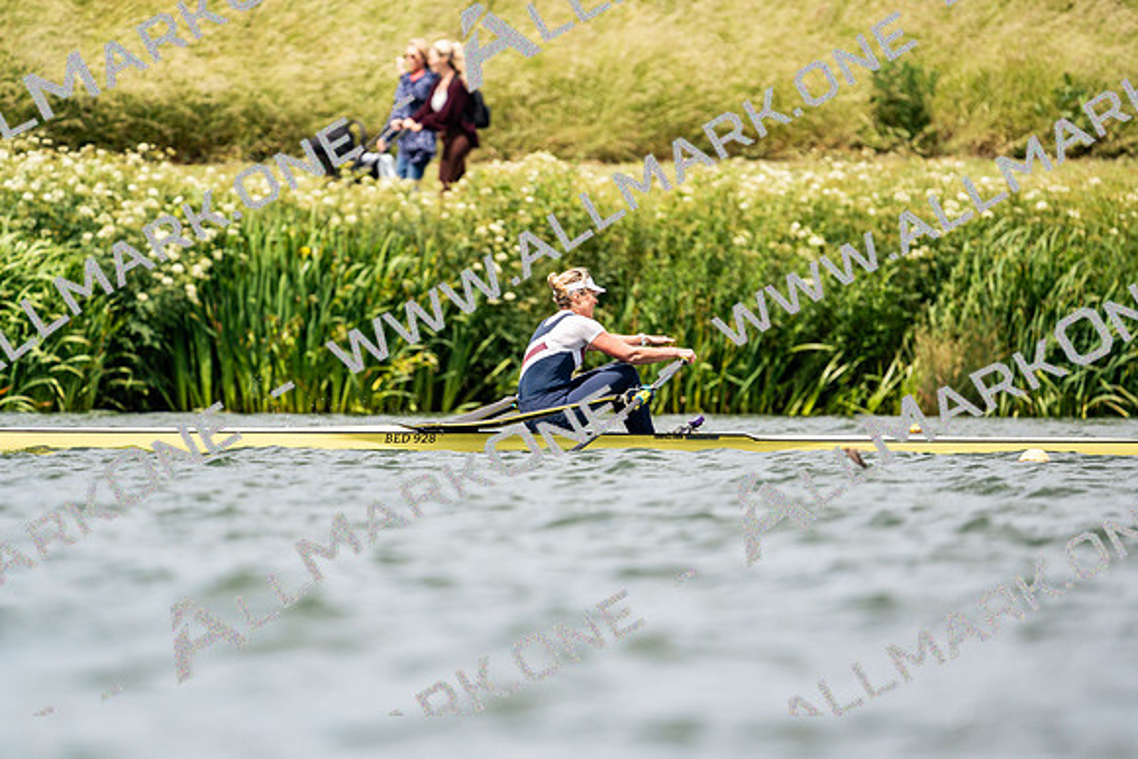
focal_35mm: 600
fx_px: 18970
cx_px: 569
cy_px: 380
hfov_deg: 3.4
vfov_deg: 2.3
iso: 320
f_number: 6.3
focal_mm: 600
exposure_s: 1/2000
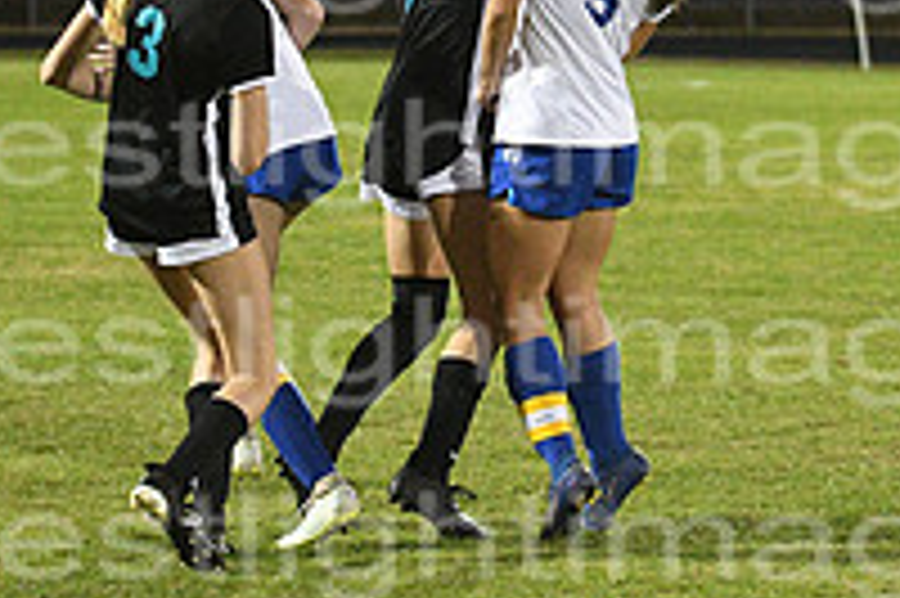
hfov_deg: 6.8
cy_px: 56
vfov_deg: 4.5
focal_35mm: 305
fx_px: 7619
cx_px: 486
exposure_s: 1/800
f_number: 2.8
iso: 5600
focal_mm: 70
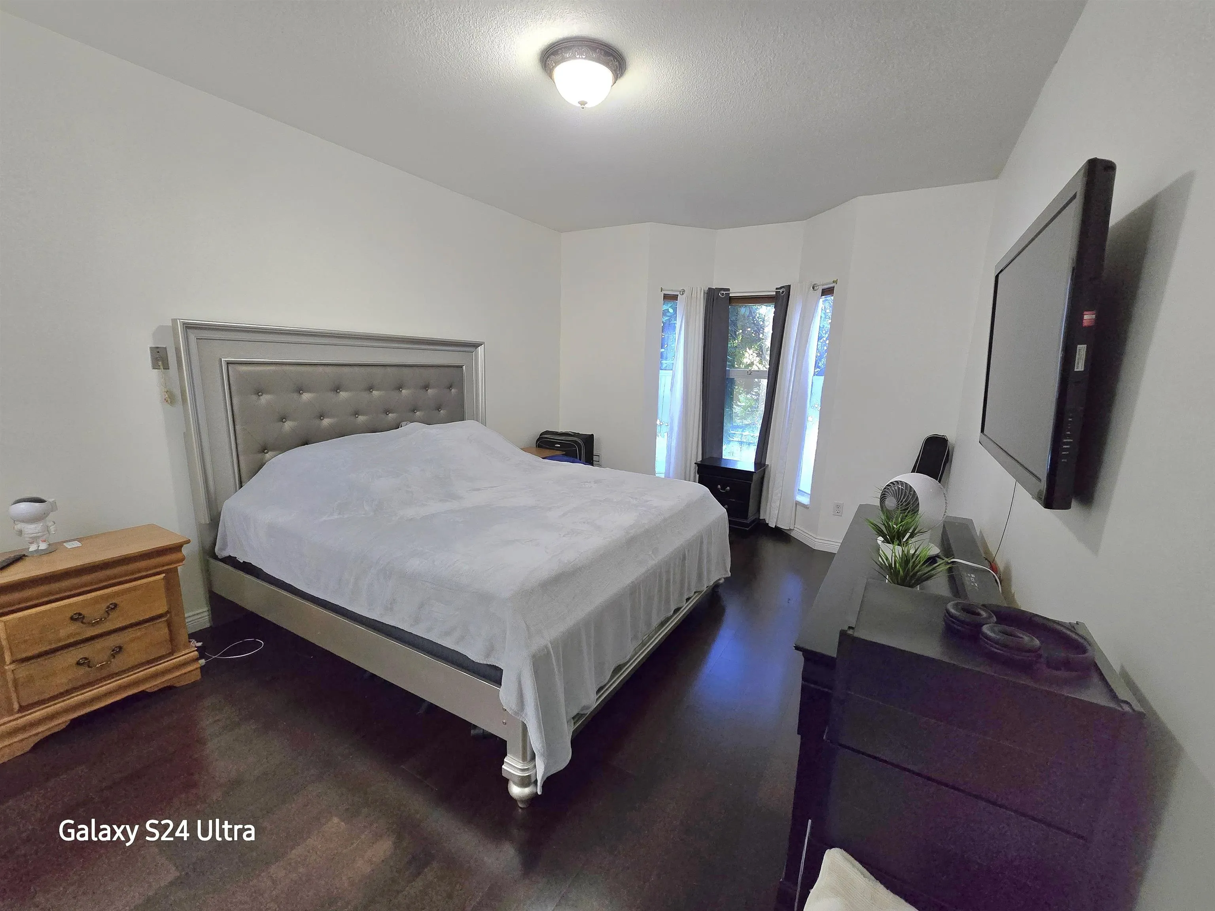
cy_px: 456
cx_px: 608
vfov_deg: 89.9
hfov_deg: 106.2
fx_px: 456
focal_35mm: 13
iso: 800
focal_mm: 2.2
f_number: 2.2
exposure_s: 1/60.2
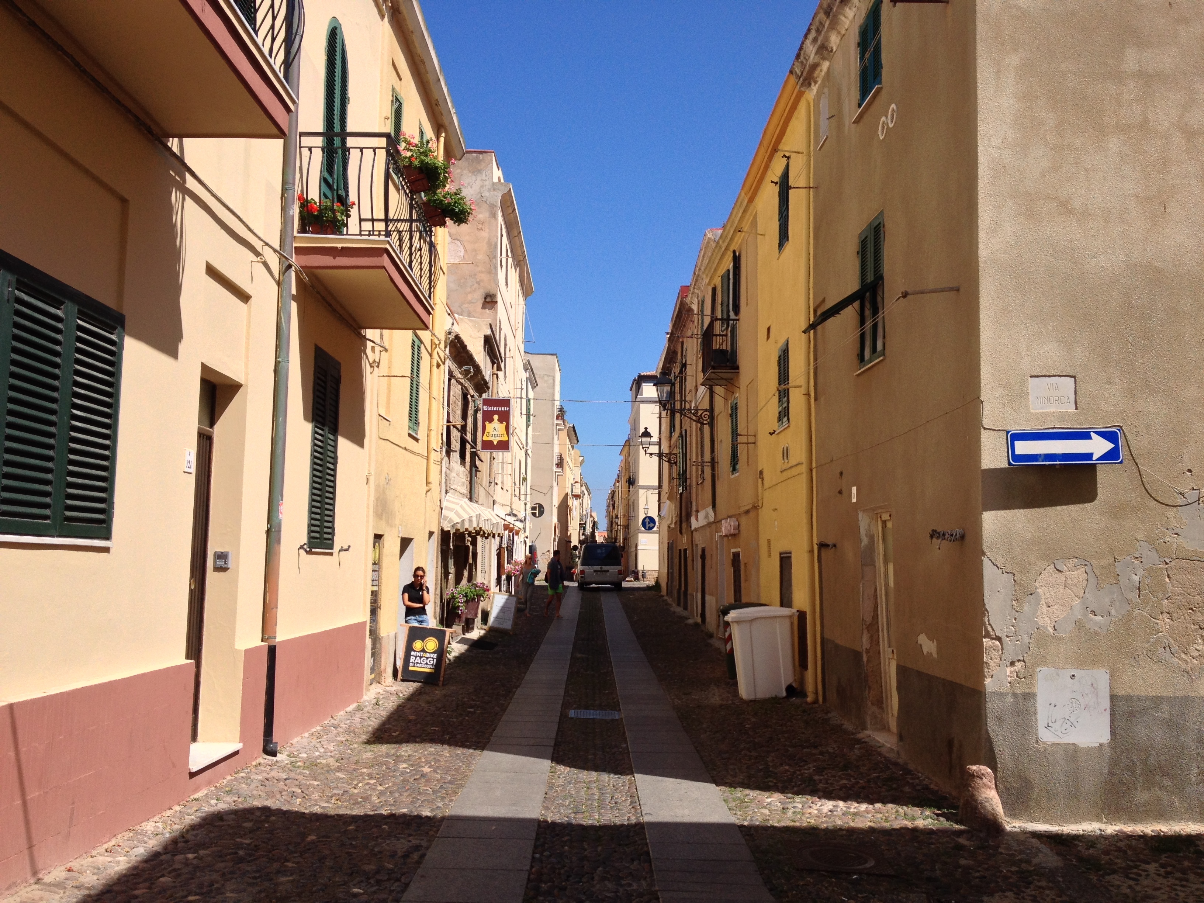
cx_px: 602
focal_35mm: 35
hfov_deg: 52.6
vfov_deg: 40.7
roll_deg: -0.5
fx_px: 1217
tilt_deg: +3.7
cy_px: 452
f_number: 2.4
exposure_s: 1/1972
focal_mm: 4.28
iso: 50
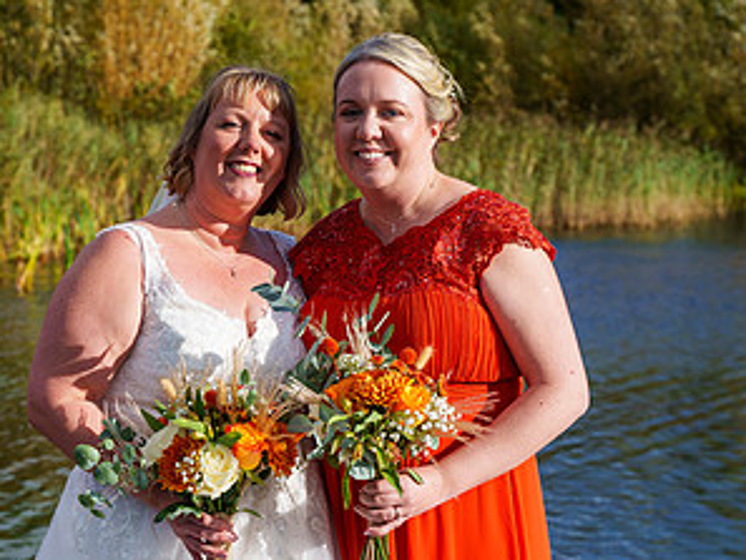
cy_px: 309
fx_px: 2372
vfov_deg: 13.5
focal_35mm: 110
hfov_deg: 17.8
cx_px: 234
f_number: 4.5
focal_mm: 50
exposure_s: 1/2500
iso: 250
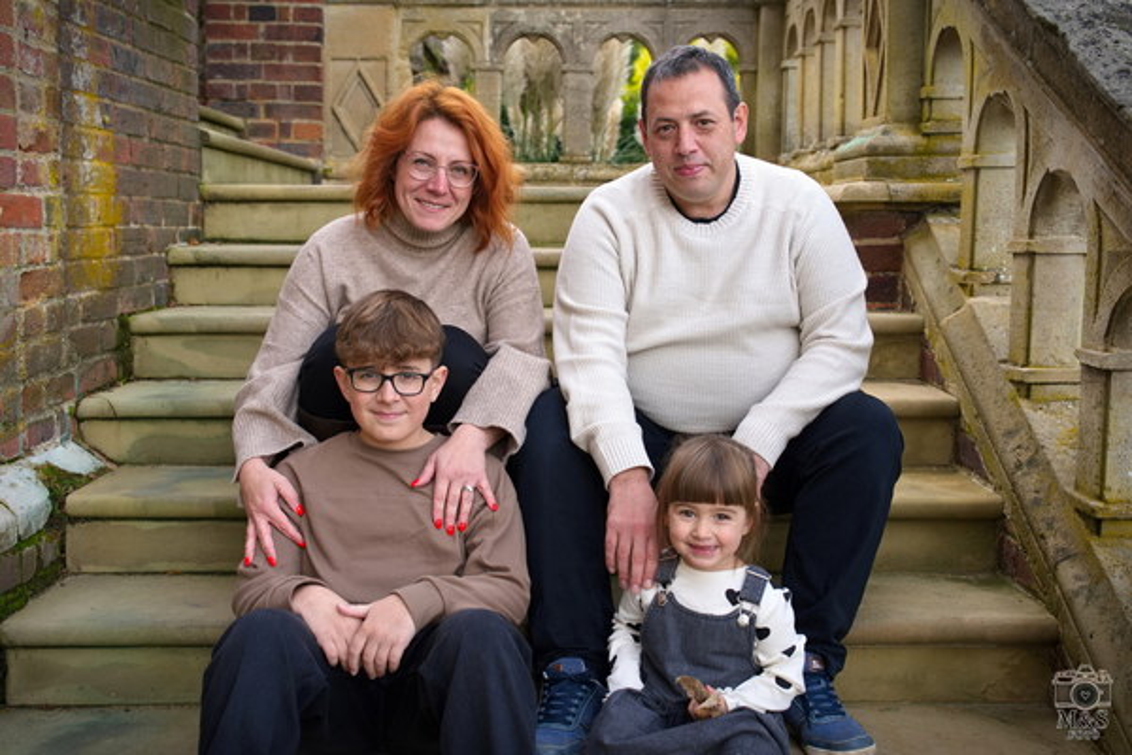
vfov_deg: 32.6
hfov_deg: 47.4
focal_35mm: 41
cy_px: 378
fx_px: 1289
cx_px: 566
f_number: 4.5
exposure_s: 1/80
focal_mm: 41
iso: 100
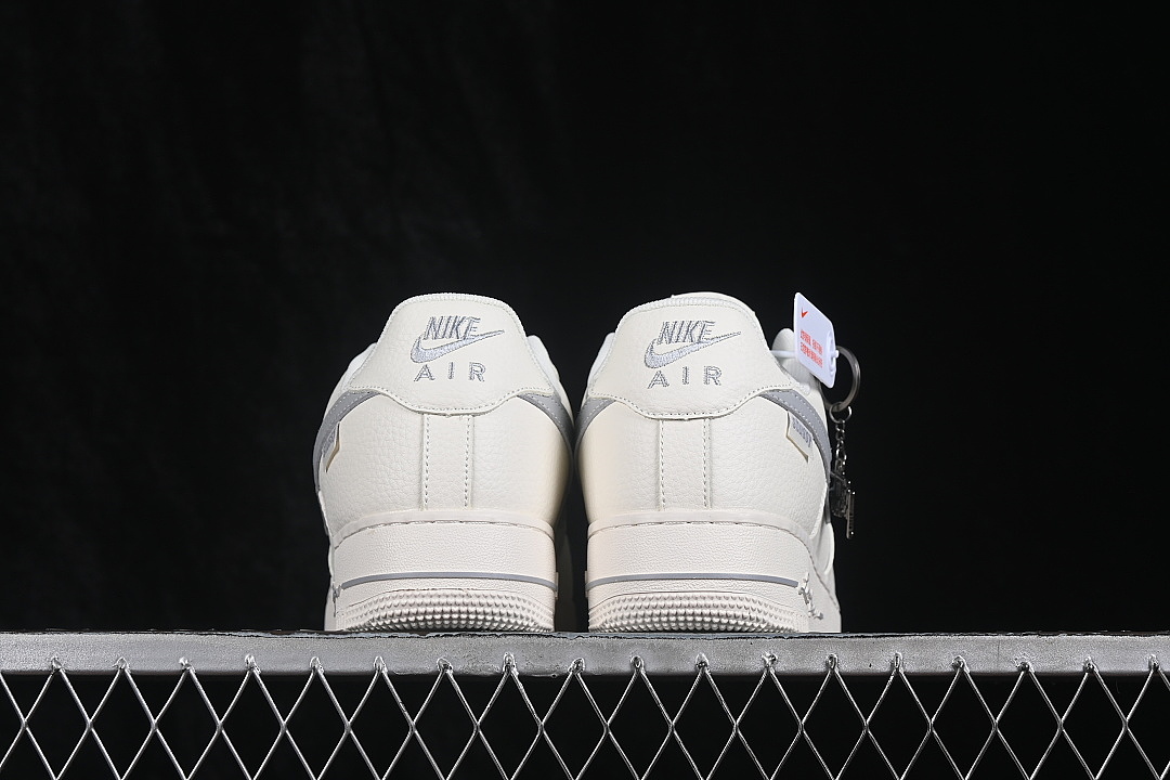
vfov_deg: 18.2
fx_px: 2437
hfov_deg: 27.0
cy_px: 390
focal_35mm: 75
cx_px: 585
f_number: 8
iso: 160
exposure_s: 1/80
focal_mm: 50
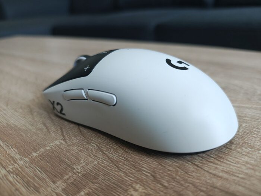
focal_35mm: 23
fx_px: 173
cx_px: 130
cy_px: 98
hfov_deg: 73.9
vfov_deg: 58.9
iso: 1219
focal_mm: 6.57
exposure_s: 1/100
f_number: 1.6
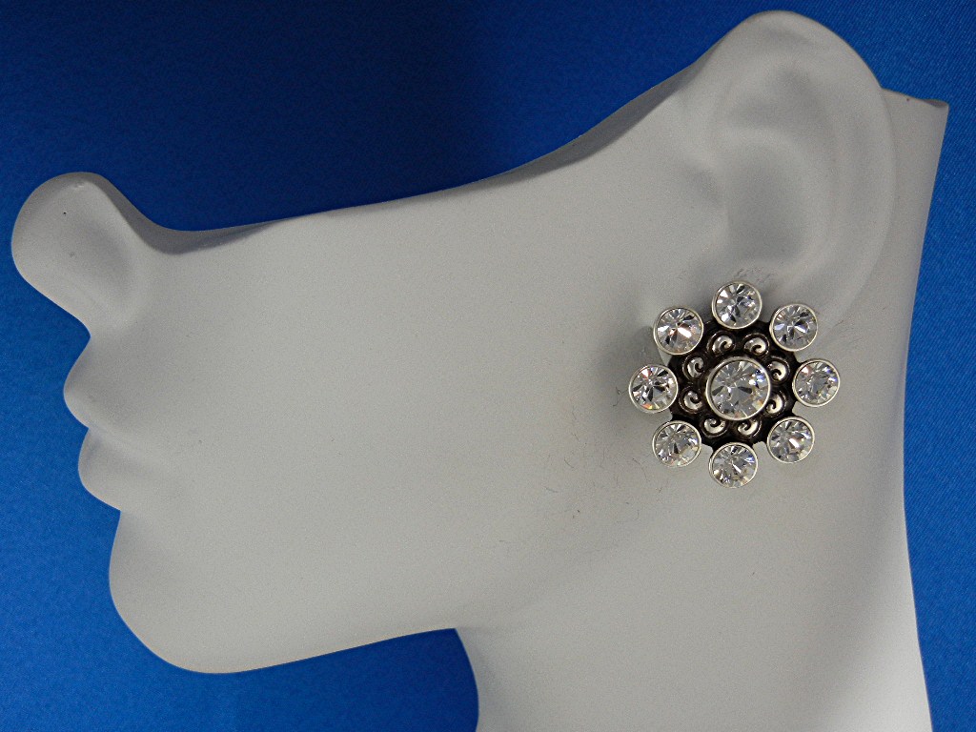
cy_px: 366
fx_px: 1664
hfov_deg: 32.7
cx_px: 488
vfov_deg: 24.8
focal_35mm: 59
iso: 160
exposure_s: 1/36.3
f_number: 4
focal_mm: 10.6
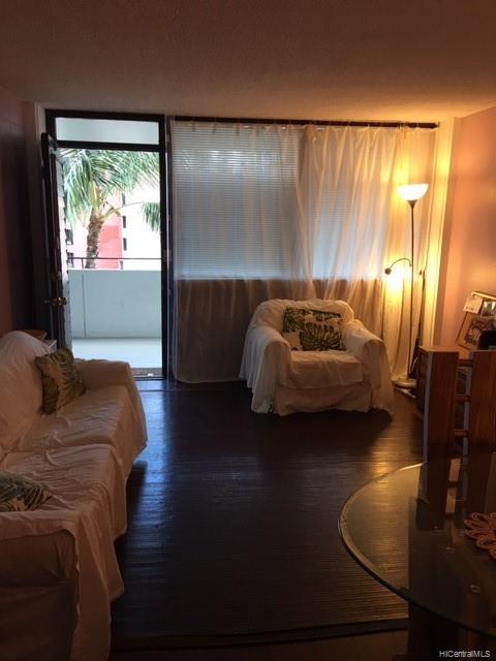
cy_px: 330
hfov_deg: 48.2
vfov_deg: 61.7
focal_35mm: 29
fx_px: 554
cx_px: 248
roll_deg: -1.3
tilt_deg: -12.0
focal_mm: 4.15
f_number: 2.2
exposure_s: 1/15
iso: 32
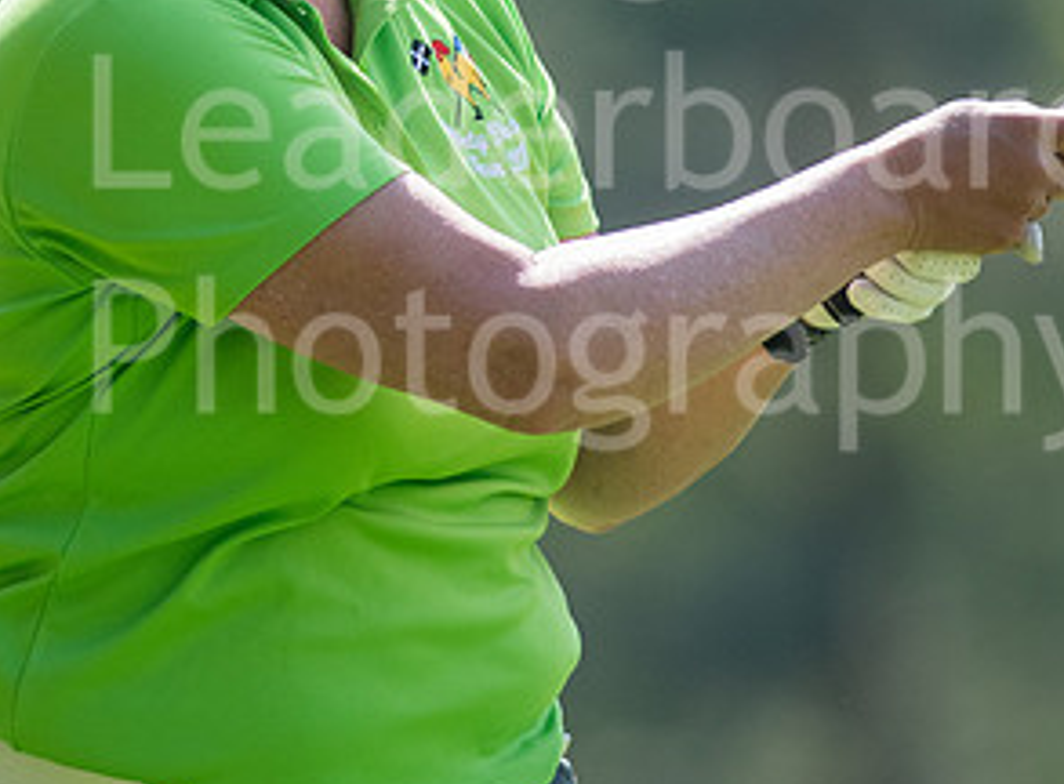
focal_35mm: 1124
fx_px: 34338
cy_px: 22
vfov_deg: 1.3
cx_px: 293
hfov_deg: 1.8
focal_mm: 300
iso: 500
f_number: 4
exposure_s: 1/2000
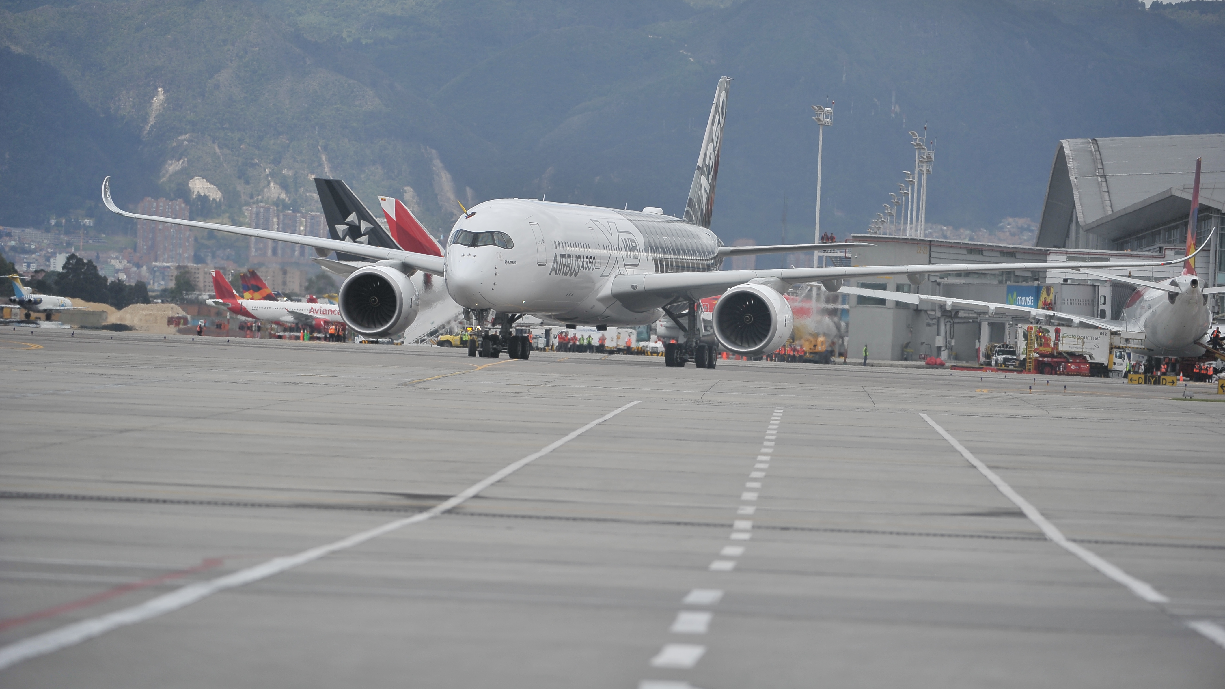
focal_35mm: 252
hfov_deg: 8.6
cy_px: 303
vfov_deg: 4.8
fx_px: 8186
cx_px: 613
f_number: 4
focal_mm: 240
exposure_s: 1/2500
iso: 200
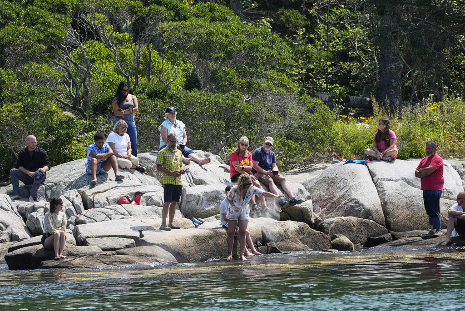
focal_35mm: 468
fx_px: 6051
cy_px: 156
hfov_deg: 4.4
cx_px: 232
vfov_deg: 2.9
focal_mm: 312
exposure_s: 1/1600
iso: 250
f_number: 5.6
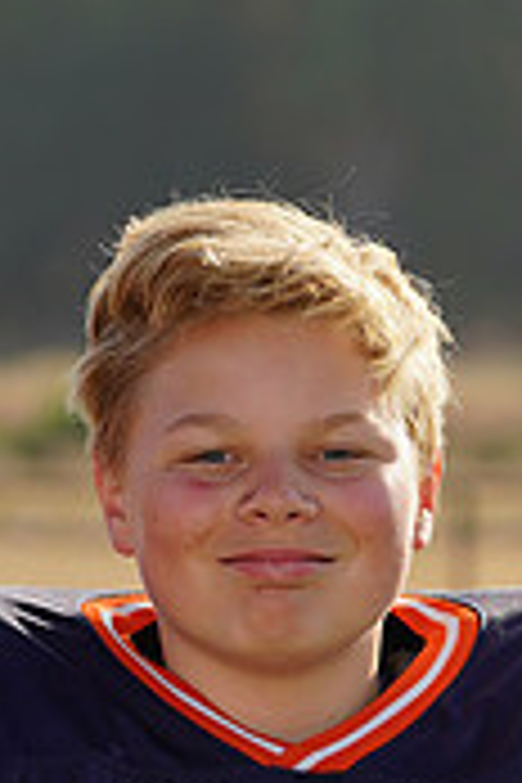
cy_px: 963
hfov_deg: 2.0
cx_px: 292
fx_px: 14941
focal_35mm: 687
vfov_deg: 3.0
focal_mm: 206
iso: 100
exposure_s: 1/250
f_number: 9
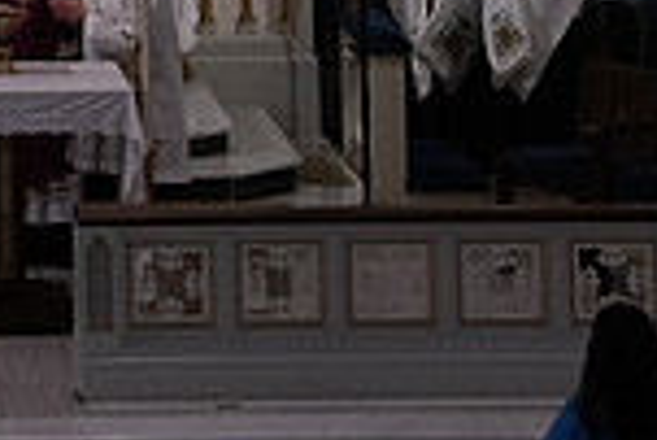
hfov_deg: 7.4
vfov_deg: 4.9
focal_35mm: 276
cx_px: -191
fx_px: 5042
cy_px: -342
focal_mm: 72
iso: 4000
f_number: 11
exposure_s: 1/100
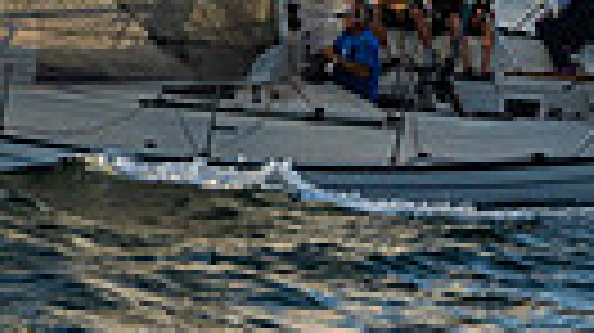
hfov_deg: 4.4
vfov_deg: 2.4
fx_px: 7806
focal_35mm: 496
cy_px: -376
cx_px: 255
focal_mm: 89
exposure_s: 1/2000
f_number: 8
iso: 400
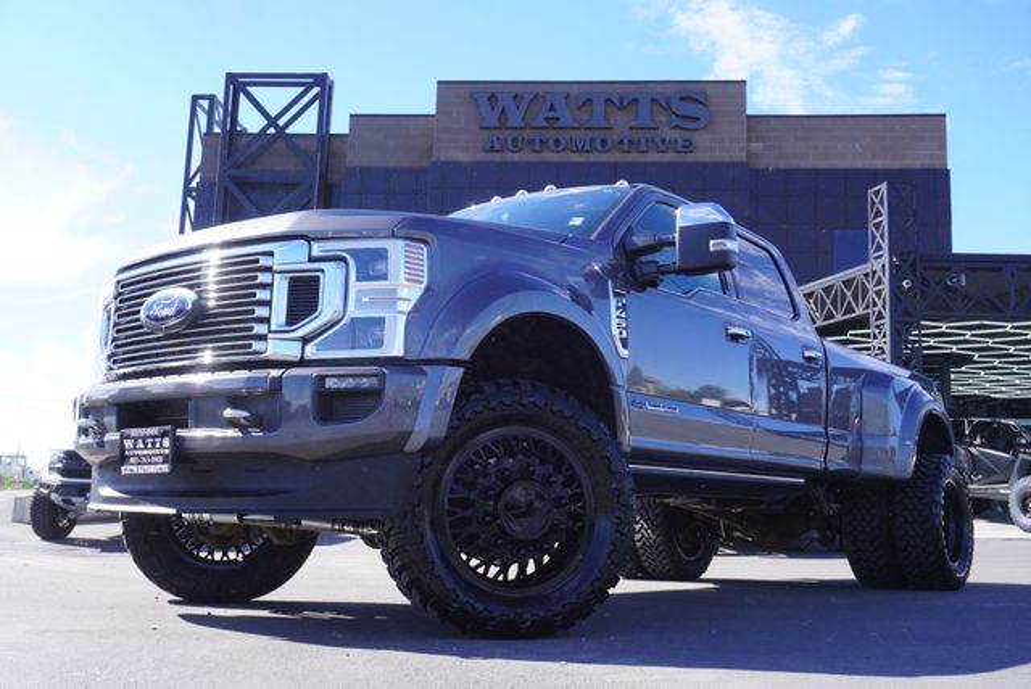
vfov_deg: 35.6
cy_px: 344
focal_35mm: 38
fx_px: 1075
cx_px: 516
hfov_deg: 51.2
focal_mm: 25
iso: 100
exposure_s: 1/100
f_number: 7.1
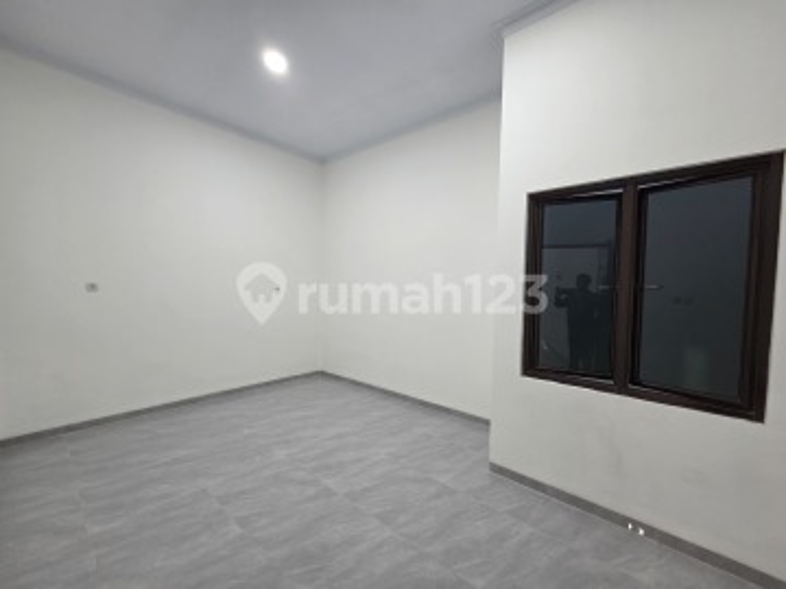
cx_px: 393
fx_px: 295
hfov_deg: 106.2
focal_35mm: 13
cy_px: 294
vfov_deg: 89.9
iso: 200
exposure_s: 1/50
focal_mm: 2.2
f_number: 2.2
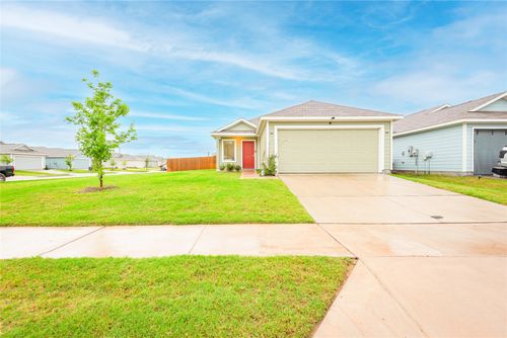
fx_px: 225
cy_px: 169
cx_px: 254
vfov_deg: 73.8
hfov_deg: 96.7
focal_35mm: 16
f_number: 7.1
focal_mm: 16
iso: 100
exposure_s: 1/8
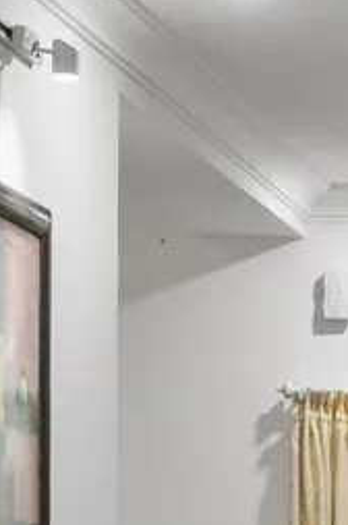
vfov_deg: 10.7
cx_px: 858
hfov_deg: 6.8
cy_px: 521
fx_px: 2762
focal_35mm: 190
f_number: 8
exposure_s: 1
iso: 400
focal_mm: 17
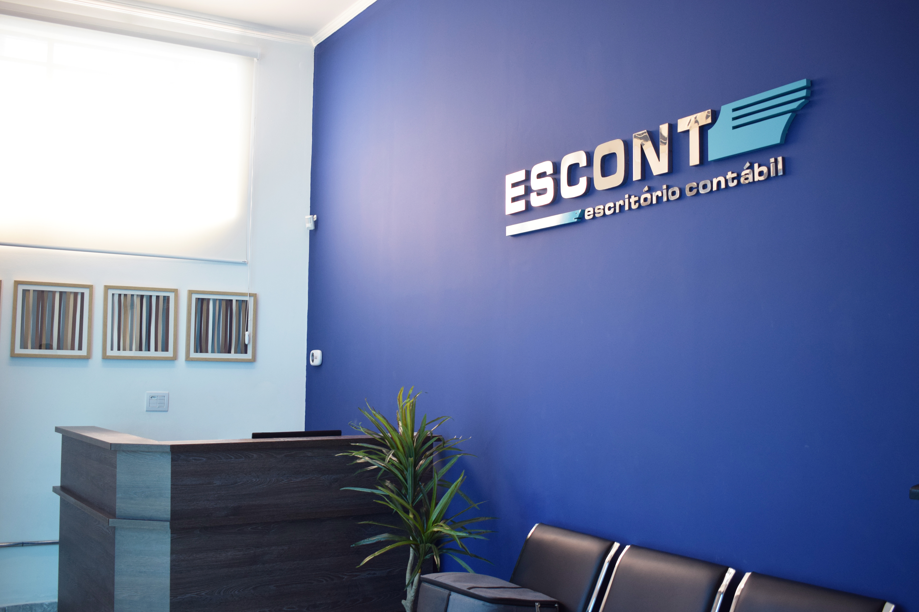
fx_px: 919
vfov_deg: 36.9
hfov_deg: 53.1
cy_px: 306
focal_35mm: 36
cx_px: 460
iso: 500
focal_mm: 24
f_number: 4
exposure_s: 1/60
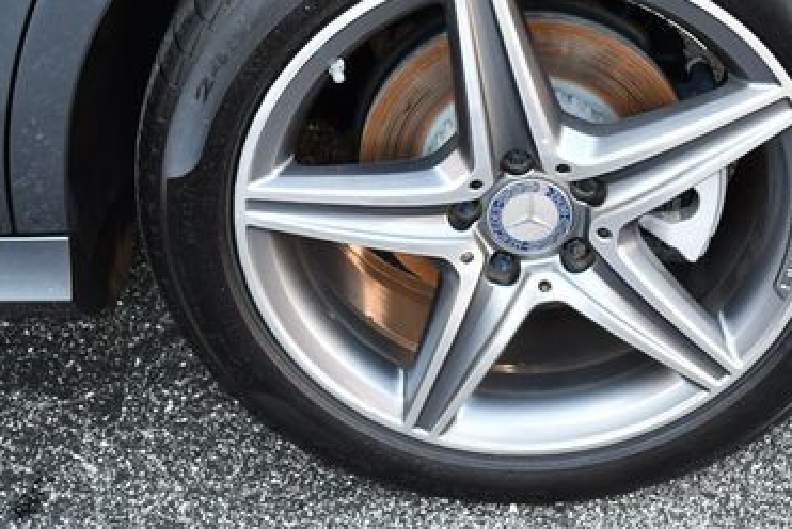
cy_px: 164
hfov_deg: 29.2
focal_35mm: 69
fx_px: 1519
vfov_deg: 19.7
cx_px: 474
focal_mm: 20
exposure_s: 1/250
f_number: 3.8
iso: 640
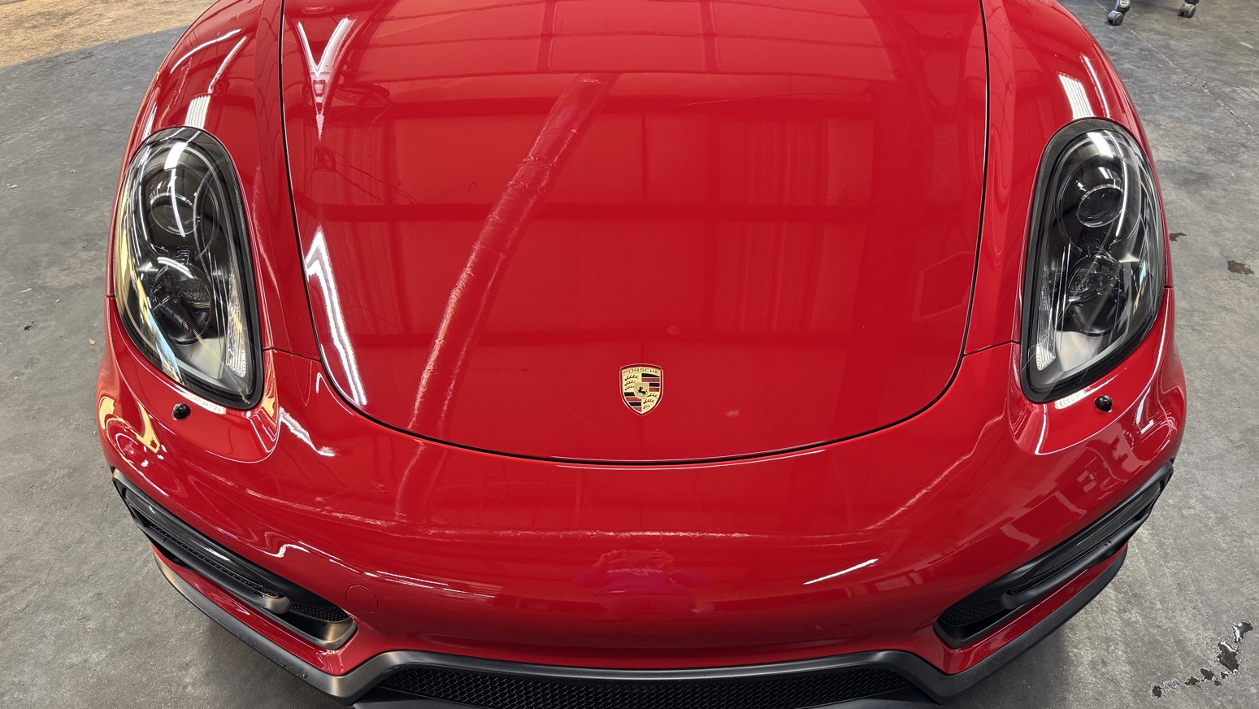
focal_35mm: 27
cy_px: 369
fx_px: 902
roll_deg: +2.2
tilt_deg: -39.5
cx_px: 613
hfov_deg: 69.8
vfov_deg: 42.9
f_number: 1.78
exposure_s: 1/60
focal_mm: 6.76
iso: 200
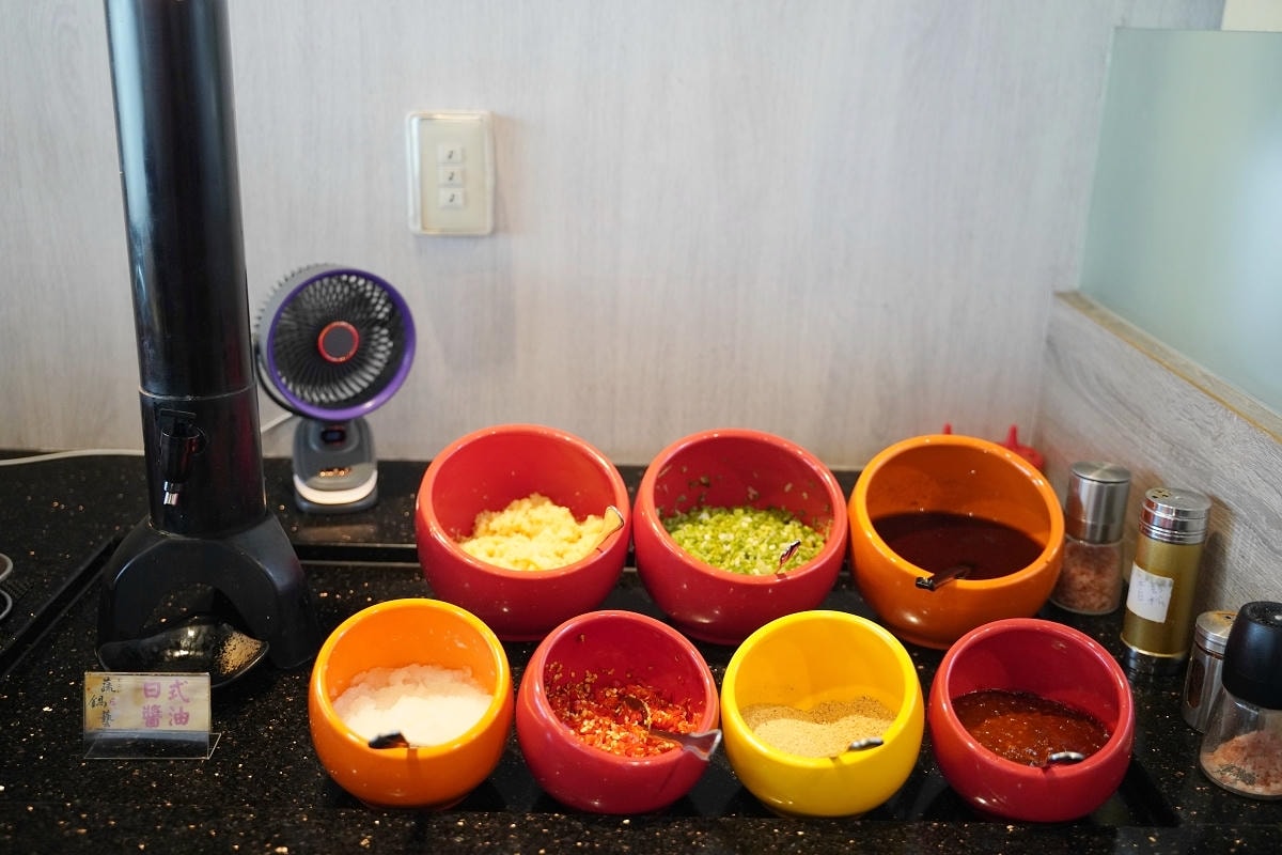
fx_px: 1282
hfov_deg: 53.1
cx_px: 641
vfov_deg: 36.9
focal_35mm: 36
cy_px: 428
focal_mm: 36
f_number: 2.8
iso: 2500
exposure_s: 1/160
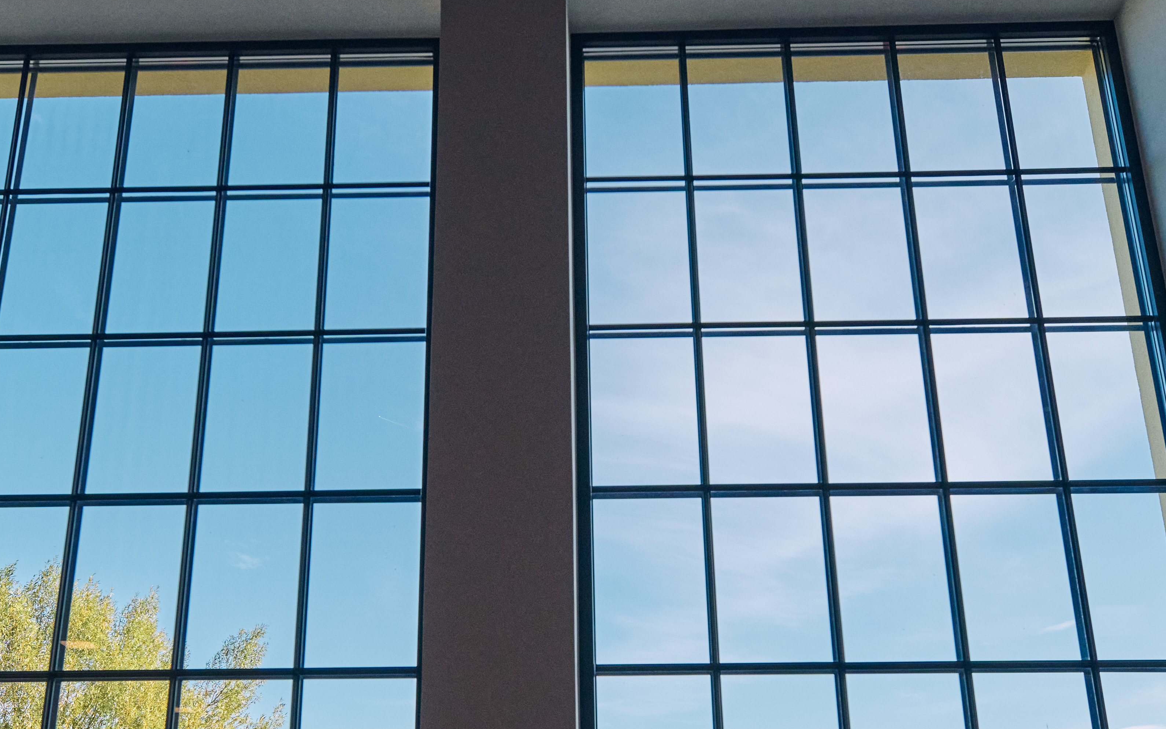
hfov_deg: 52.7
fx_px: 1176
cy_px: 540
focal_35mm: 37
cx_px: 545
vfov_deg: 33.8
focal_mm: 14
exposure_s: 1/2500
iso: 800
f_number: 4
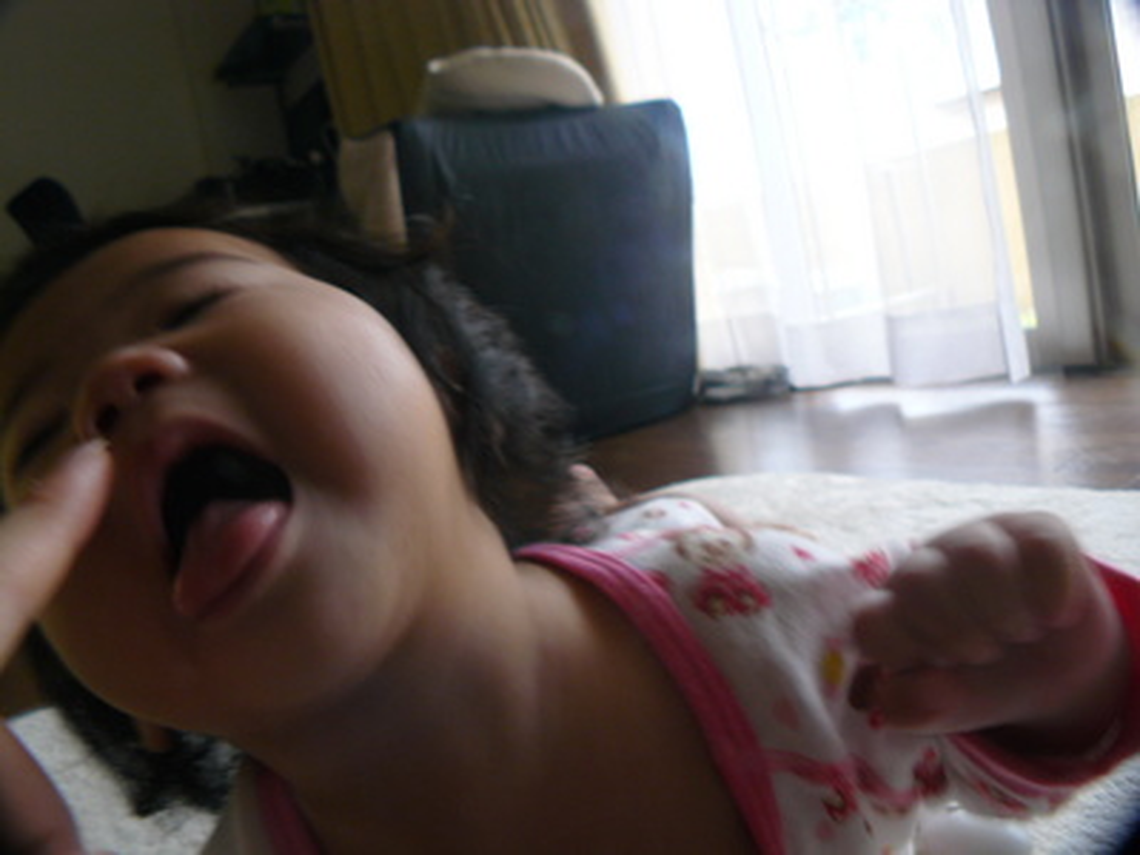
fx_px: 1186
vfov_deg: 39.7
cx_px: 570
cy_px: 428
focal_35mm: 36
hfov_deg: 51.4
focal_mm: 6
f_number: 2.8
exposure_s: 1/60
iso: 100
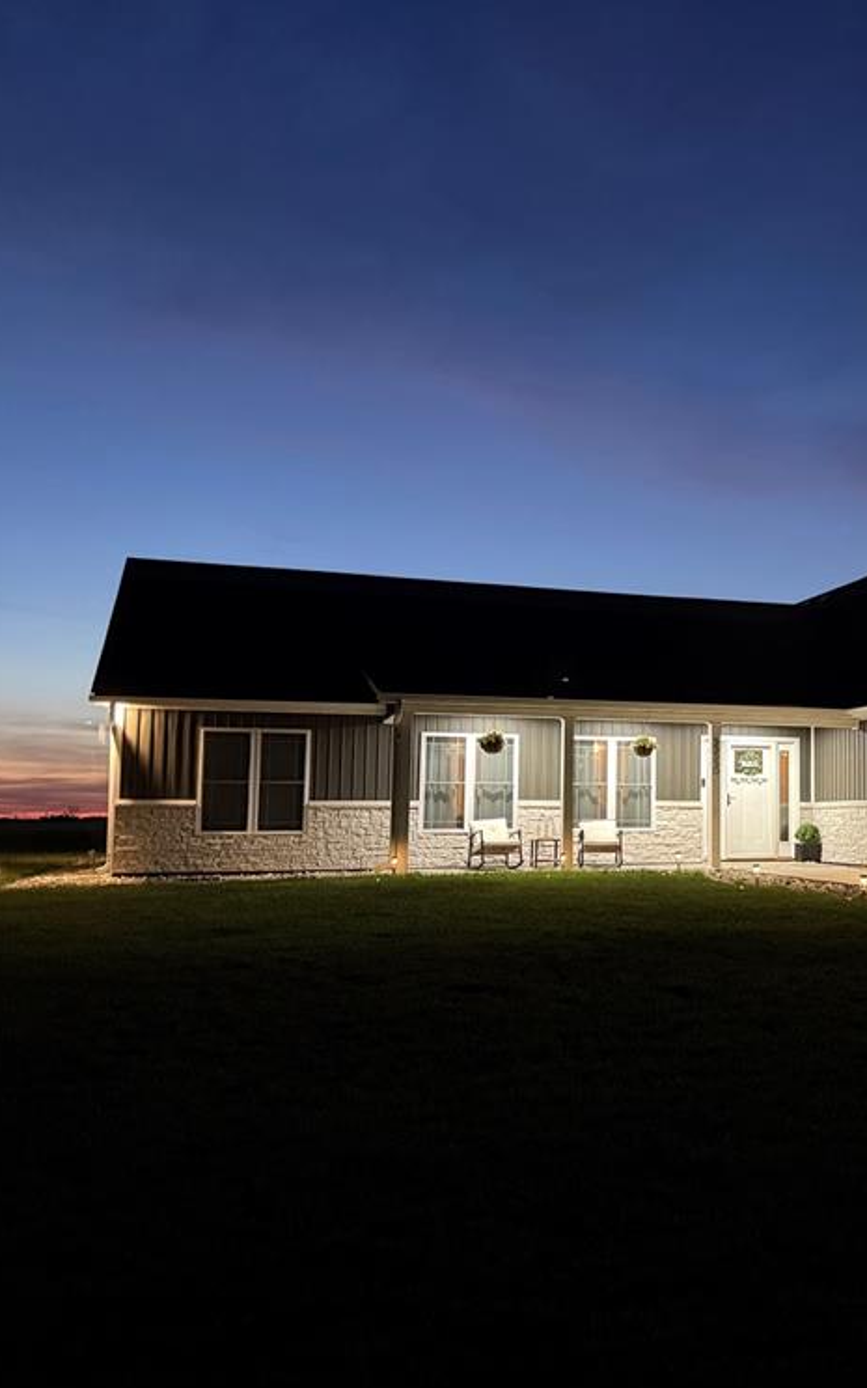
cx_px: 763
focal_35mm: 35
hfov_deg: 34.5
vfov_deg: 55.3
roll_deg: -0.2
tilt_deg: +6.3
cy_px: 685
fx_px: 1323
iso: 800
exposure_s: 1/30
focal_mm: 6.76
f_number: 1.78
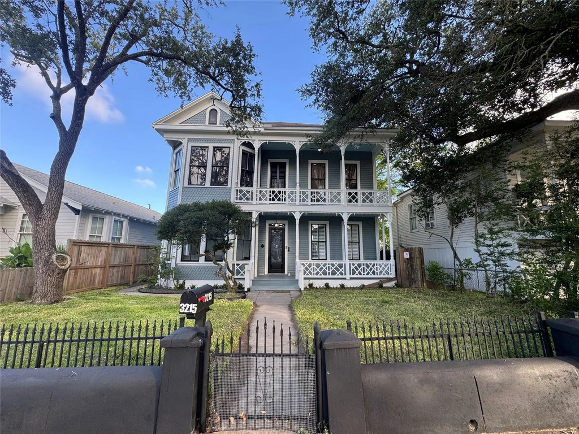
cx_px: 290
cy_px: 217
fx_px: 234
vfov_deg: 85.7
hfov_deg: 102.1
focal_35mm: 14
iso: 40
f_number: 2.2
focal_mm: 2.22
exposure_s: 1/134
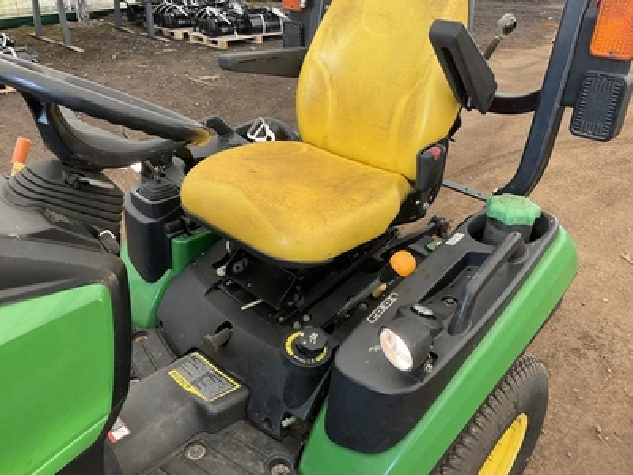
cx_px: 316
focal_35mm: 29
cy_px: 238
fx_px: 530
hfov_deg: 61.7
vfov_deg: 48.2
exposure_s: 1/122
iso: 32
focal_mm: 3
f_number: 1.8
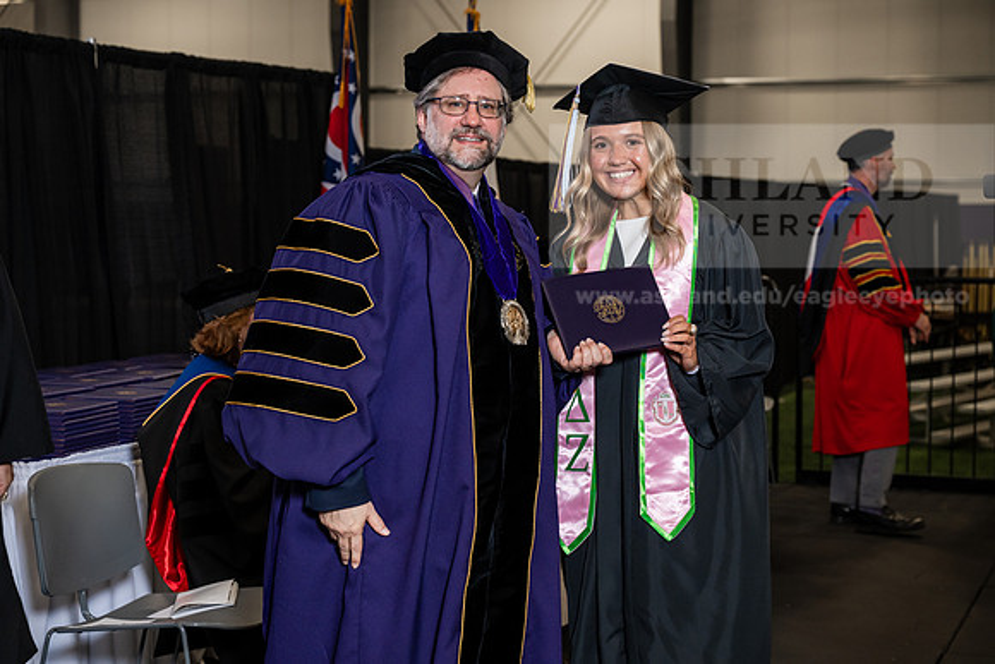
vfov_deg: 19.5
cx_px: 498
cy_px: 332
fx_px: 1935
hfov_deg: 28.8
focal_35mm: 70
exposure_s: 1/200
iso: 1250
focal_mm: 70
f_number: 5
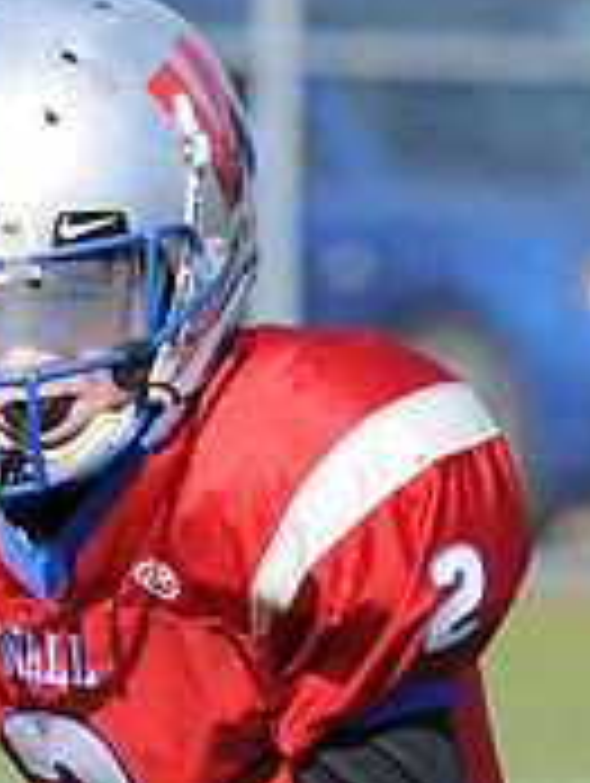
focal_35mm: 1440
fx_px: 32645
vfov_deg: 1.4
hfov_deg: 1.0
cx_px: 79
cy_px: 1112
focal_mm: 300
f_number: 7.1
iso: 200
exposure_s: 1/500
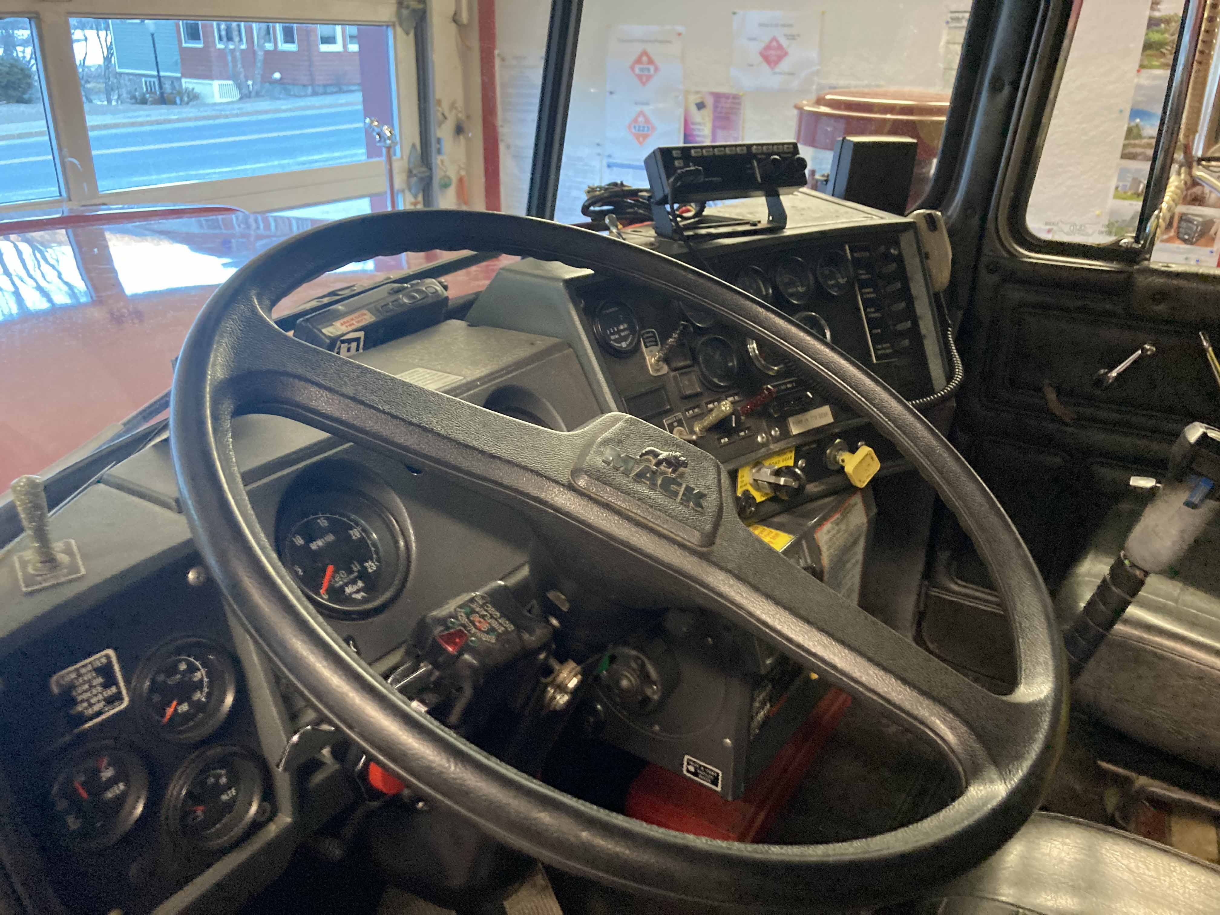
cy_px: 458
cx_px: 610
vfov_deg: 49.7
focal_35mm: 28
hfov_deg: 63.4
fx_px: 987
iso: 320
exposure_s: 1/30
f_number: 1.8
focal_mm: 3.99
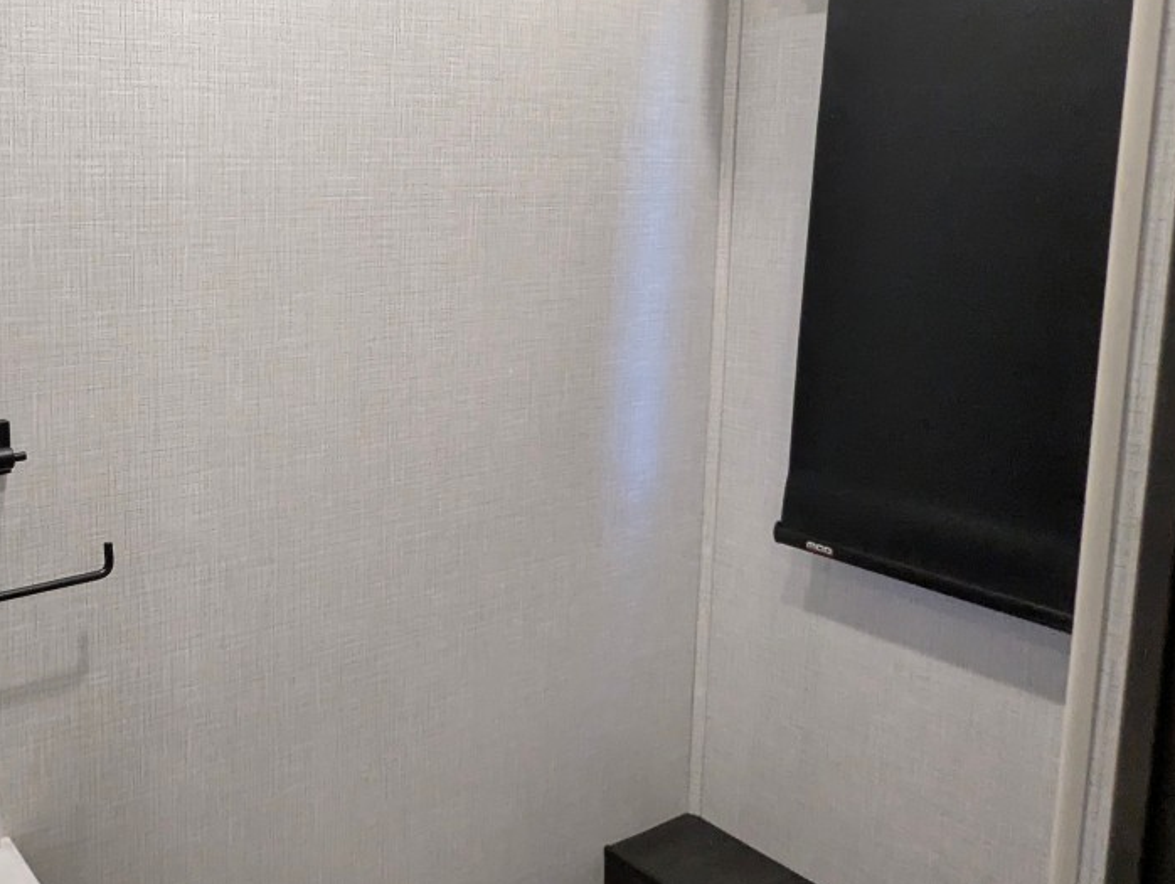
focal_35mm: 32
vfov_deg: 43.6
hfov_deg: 52.6
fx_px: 1087
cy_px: 295
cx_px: 215
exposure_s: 1/64.7
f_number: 2.2
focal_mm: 2.35
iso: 213
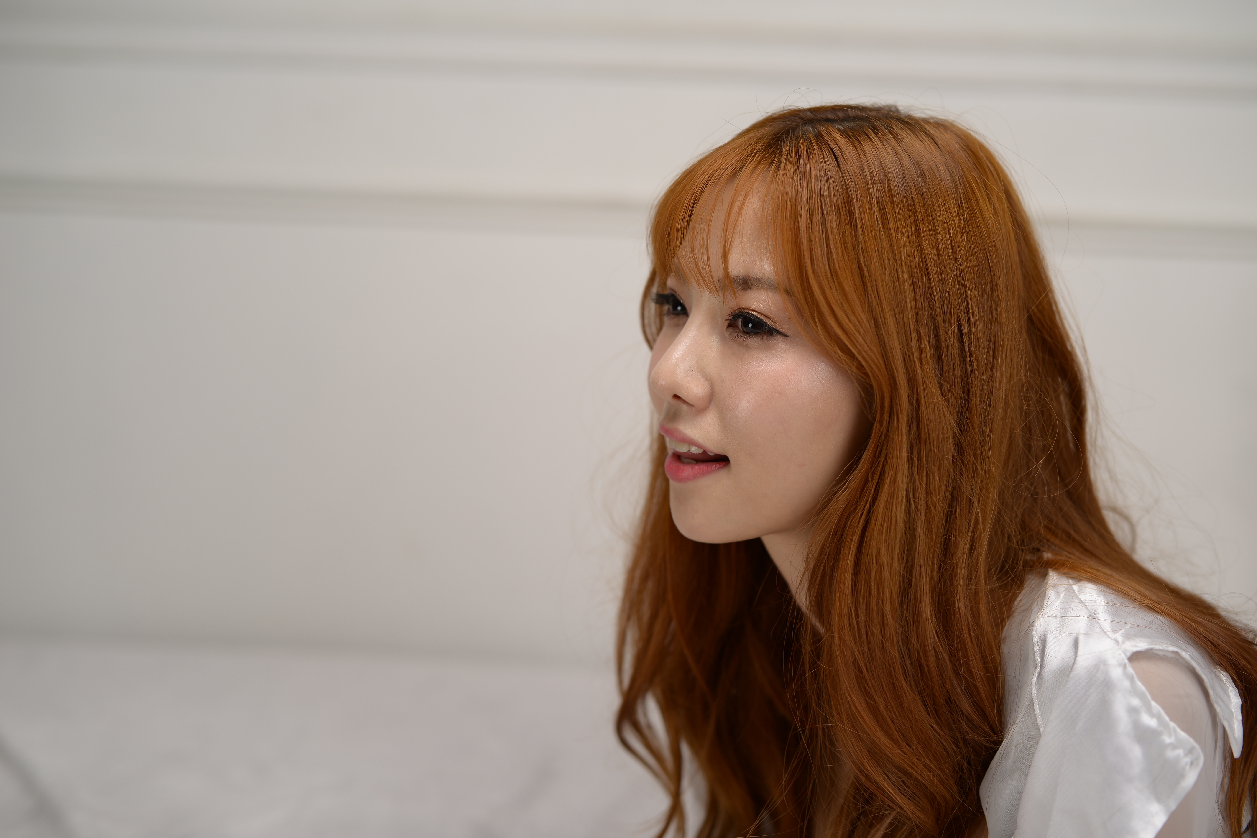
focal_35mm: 50
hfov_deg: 39.6
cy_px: 419
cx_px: 628
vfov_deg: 27.0
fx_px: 1746
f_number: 2
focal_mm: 50
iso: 100
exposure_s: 1/160
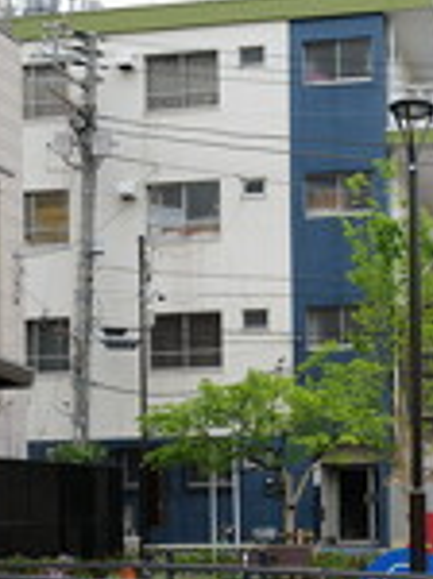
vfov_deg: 26.3
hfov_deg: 19.5
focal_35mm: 72
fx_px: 1204
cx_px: 476
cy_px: 504
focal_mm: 28
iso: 100
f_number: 3.5
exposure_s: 1/160
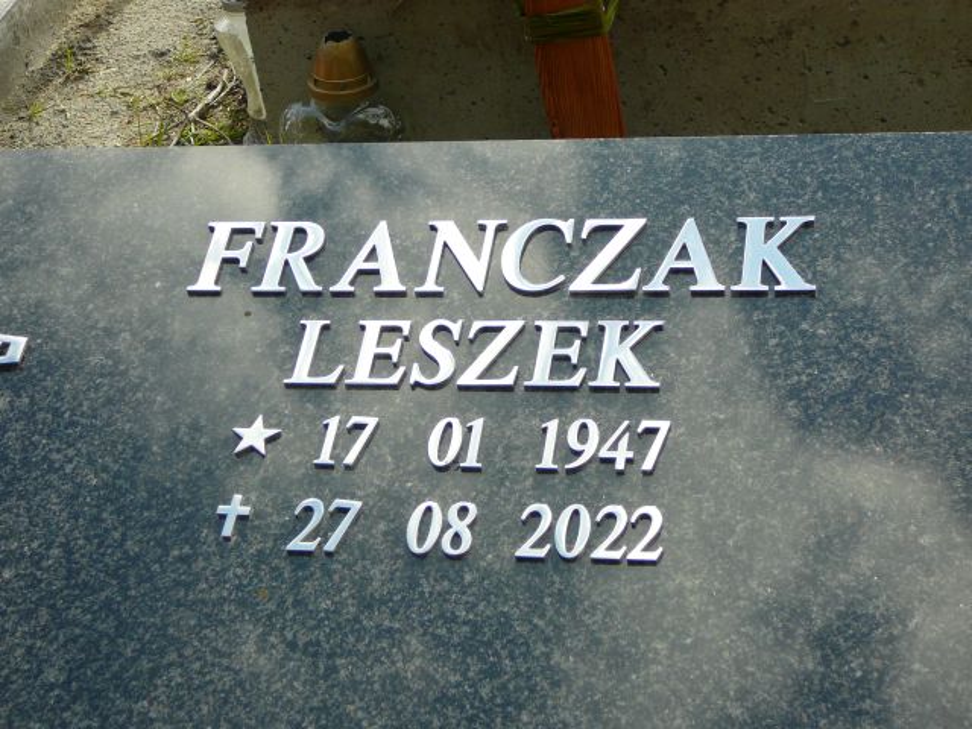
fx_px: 1994
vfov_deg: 20.7
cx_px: 486
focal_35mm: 71
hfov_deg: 27.4
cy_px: 364
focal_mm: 10.5
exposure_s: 1/250
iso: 80
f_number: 3.7
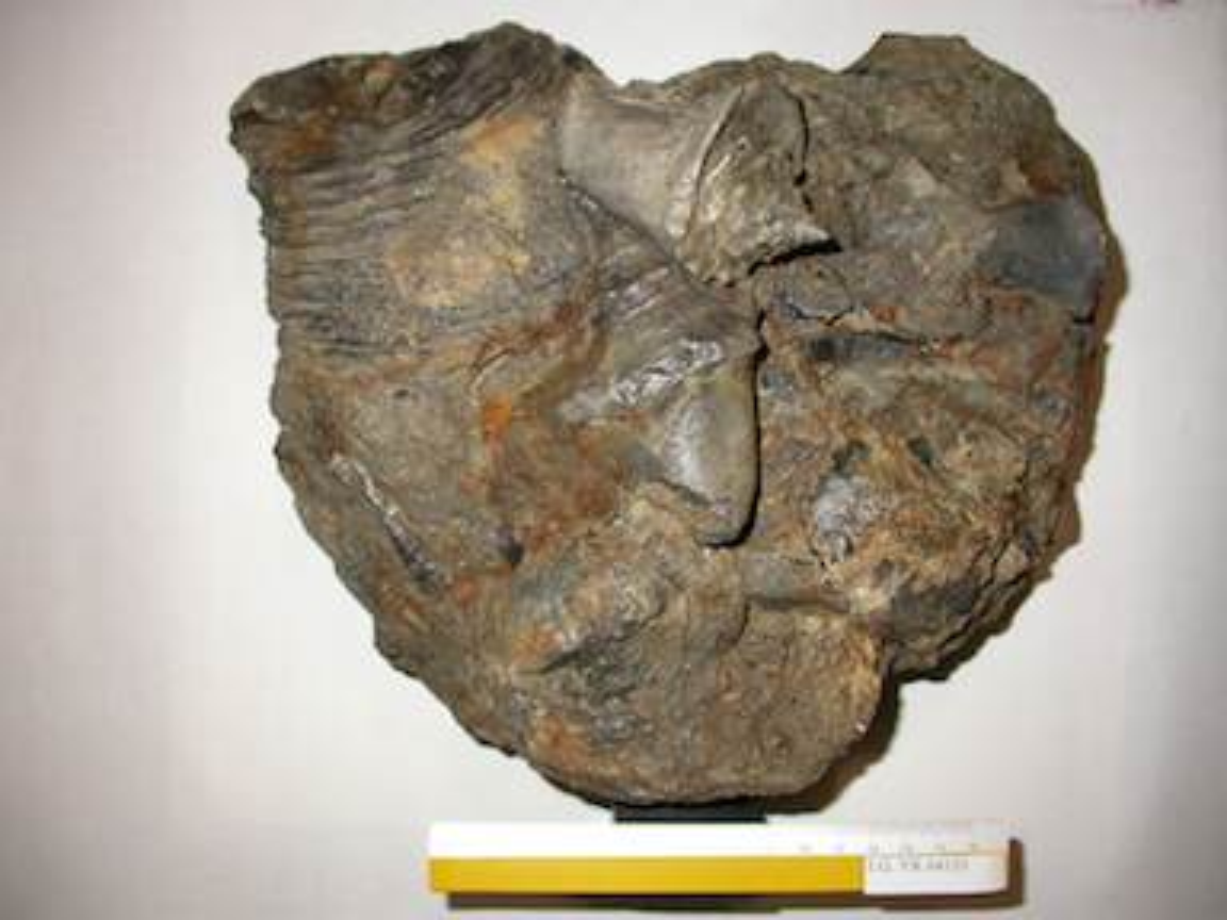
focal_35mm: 38
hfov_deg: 49.0
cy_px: 460
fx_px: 1347
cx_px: 614
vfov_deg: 37.7
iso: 100
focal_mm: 7.85
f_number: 2.6
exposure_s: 1/60
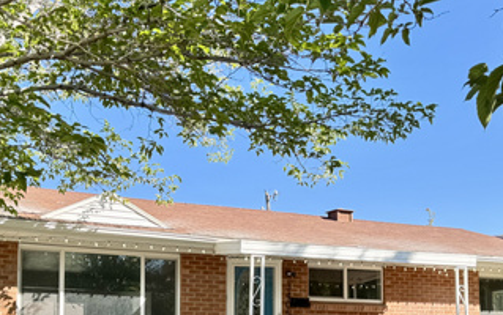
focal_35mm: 51
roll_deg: -0.7
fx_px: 700
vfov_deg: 24.6
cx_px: 240
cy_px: 290
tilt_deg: +3.6
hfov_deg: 39.5
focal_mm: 6.76
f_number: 1.78
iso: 80
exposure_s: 1/747
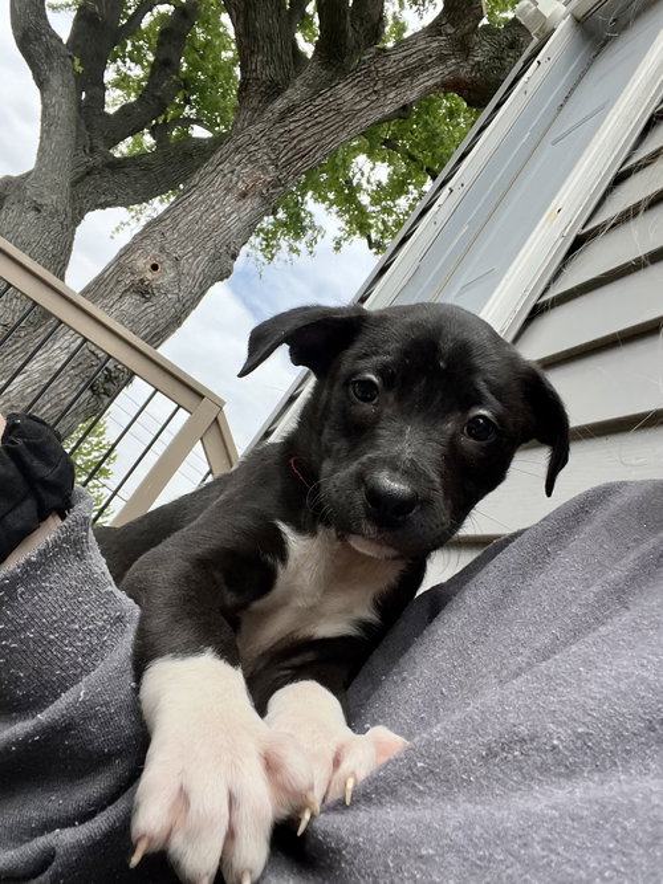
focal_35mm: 30
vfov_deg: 60.0
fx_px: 766
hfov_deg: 46.8
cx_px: 332
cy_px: 442
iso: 32
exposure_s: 1/720
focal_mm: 2.71
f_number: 2.2
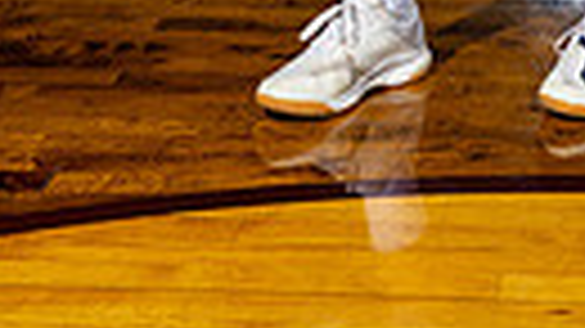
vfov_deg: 8.4
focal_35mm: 123
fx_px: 1907
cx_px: 446
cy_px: -625
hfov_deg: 17.3
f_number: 8
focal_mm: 34
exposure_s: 1/125
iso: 100
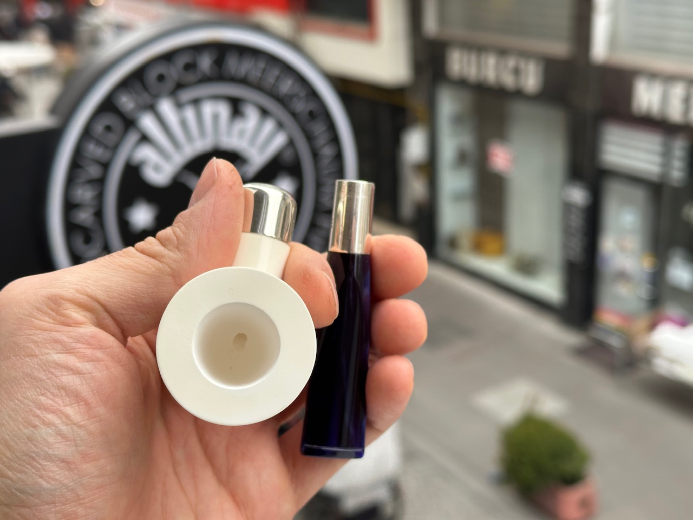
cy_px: 260
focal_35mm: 48
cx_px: 346
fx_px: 961
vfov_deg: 30.3
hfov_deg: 39.7
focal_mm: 6.86
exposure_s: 1/169
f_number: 1.78
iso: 50
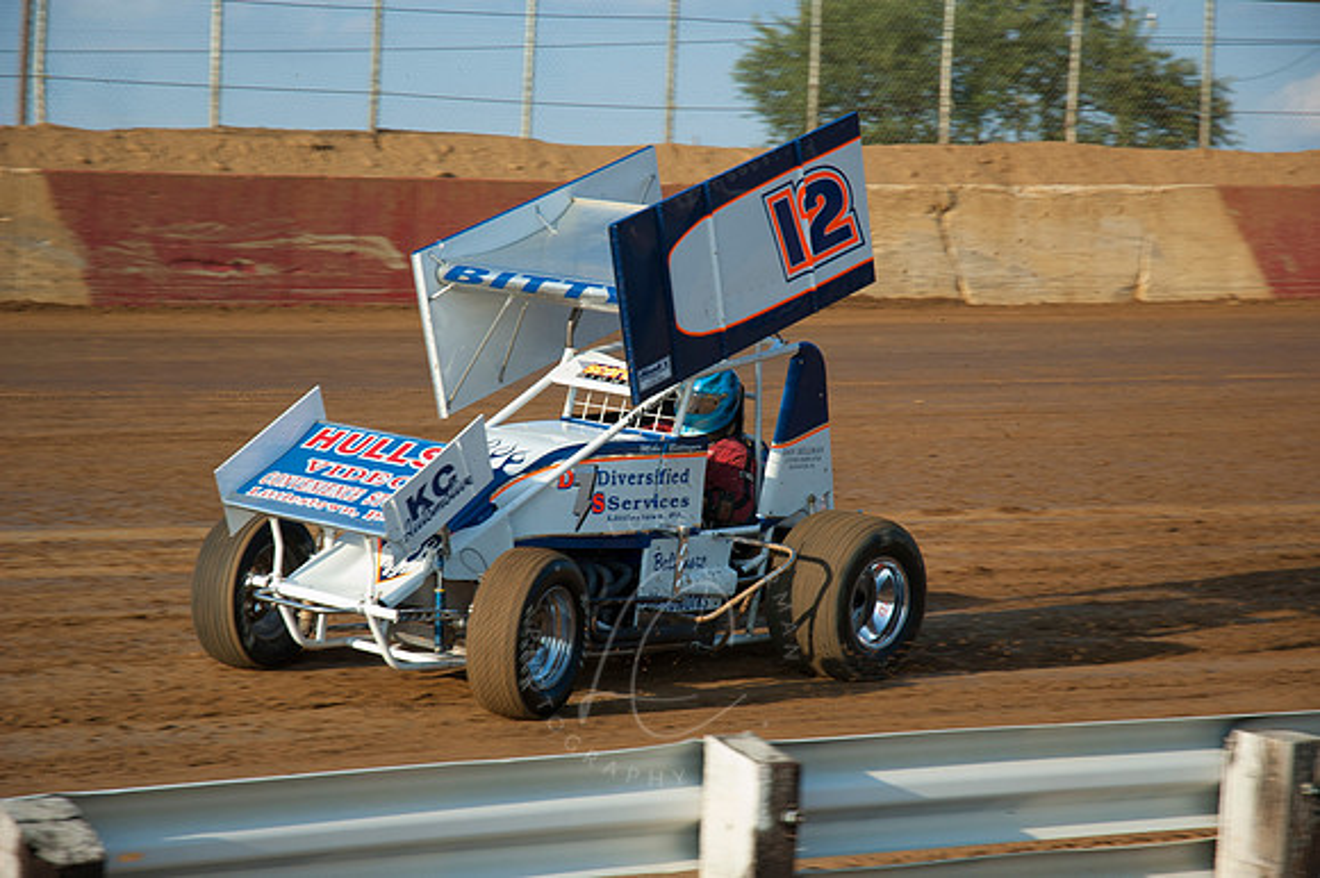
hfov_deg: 19.5
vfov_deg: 13.0
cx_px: 660
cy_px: 439
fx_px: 3848
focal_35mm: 105
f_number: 5
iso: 200
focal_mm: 70
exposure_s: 1/500
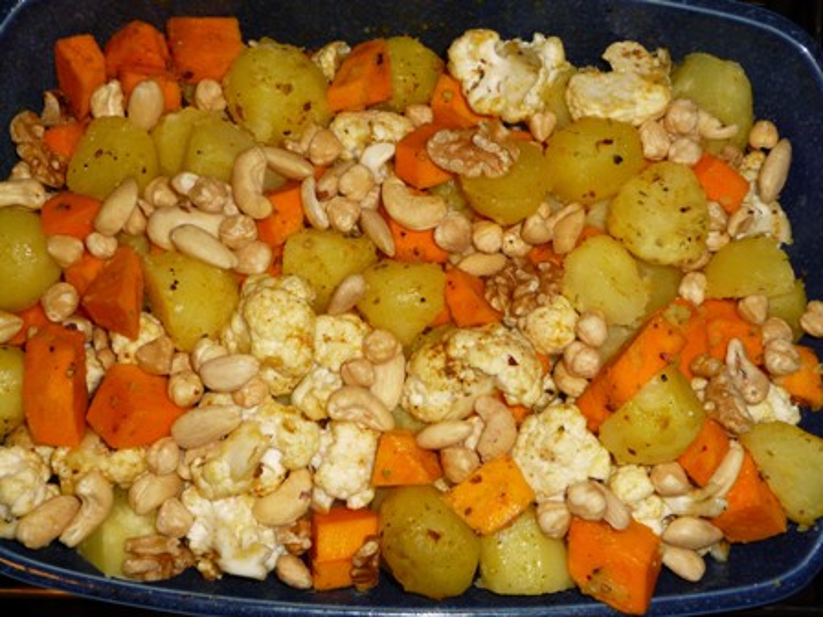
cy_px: 308
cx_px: 412
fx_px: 1070
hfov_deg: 42.1
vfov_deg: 32.2
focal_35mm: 45
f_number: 4.1
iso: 100
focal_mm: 7.6
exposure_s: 1/30
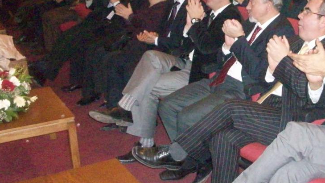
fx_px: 560
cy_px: 41
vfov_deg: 18.4
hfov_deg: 31.6
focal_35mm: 65
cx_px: 254
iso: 1000
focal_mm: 5.7
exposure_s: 1/128
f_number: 2.8
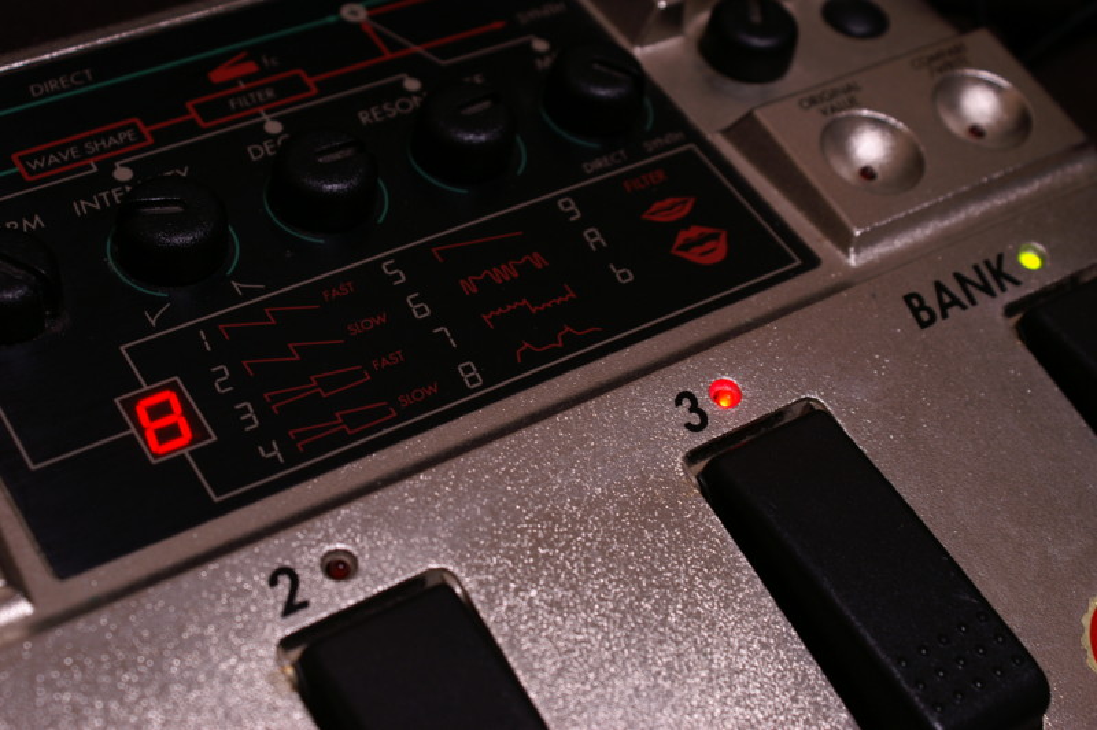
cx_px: 548
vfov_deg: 22.6
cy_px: 365
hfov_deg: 33.4
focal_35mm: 60
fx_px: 1827
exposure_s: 1/8
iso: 200
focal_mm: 40
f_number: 5.6
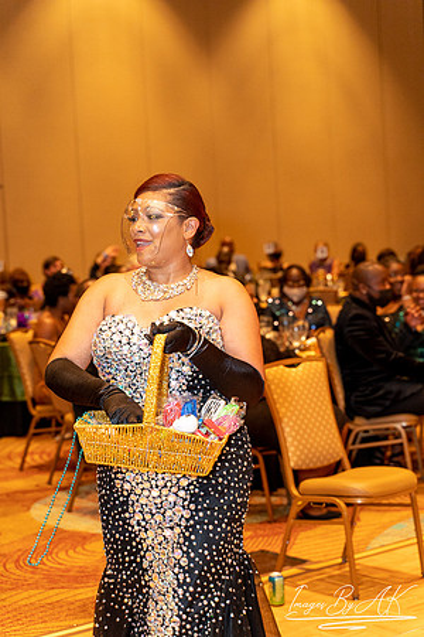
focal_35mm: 75
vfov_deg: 27.0
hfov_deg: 18.2
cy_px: 318
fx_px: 1325
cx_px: 212
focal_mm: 75
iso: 4000
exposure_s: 1/125
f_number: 4
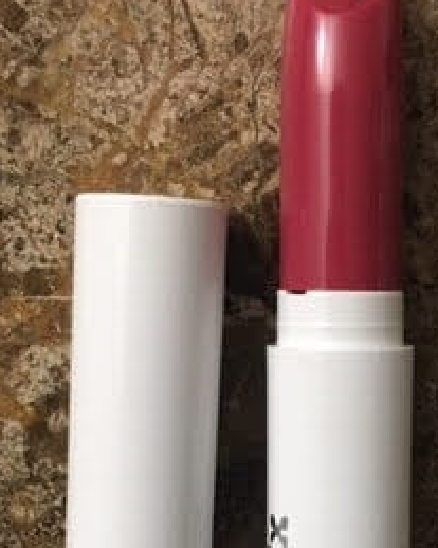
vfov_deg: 26.4
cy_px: 480
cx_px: 281
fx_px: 1135
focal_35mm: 70
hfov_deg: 21.8
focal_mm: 4.15
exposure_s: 1/17
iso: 200
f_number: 2.2
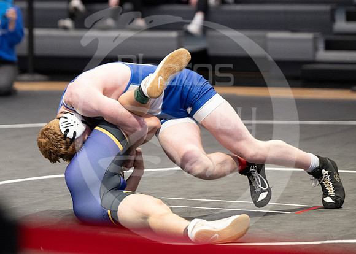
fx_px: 2143
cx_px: 153
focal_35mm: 212
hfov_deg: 9.5
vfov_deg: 6.8
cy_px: 90
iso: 3200
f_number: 2.8
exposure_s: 1/1000
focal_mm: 130
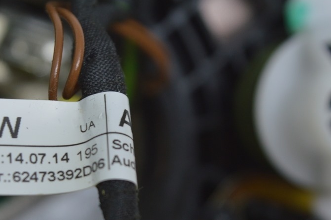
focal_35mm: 126
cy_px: 142
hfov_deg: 16.2
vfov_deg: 10.9
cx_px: 87
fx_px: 1155
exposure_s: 1/40
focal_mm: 55
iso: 400
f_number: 5.6
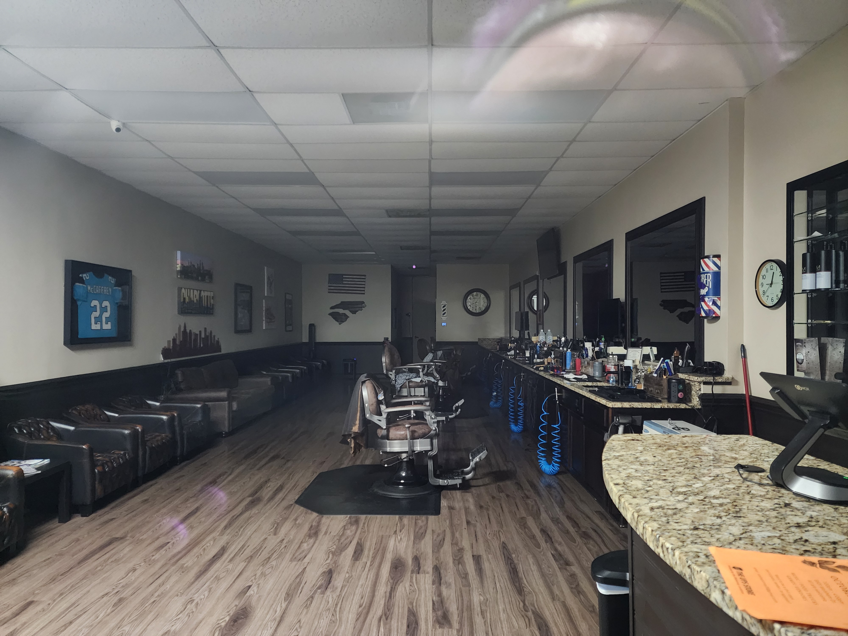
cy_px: 318
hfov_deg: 73.9
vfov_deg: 58.9
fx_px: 563
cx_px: 424
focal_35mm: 23
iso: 1250
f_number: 1.8
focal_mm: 6.4
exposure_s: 1/24
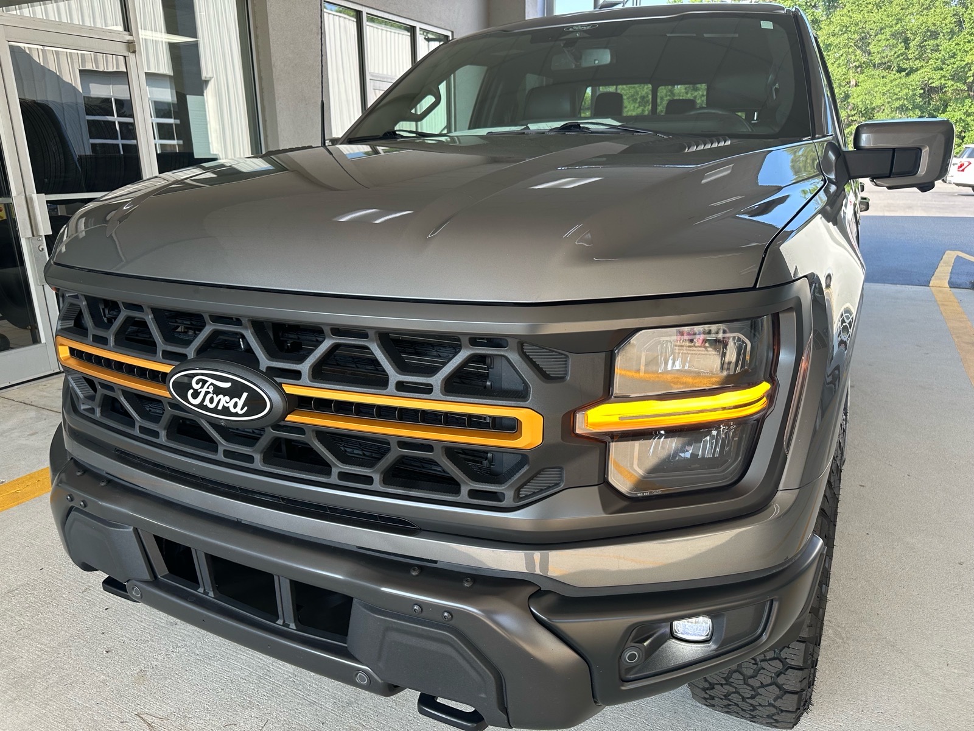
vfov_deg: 56.8
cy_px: 366
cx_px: 487
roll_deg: +0.5
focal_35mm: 24
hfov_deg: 71.6
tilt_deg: -16.6
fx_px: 675
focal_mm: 6.86
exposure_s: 1/421
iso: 125
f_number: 1.78
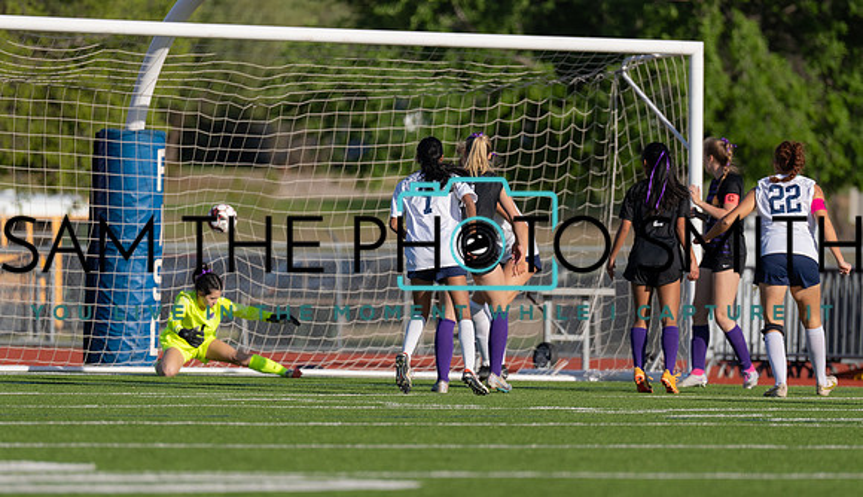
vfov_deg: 3.4
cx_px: 483
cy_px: 253
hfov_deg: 5.9
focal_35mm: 365
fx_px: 8393
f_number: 2.8
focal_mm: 200
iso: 100
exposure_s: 1/2000
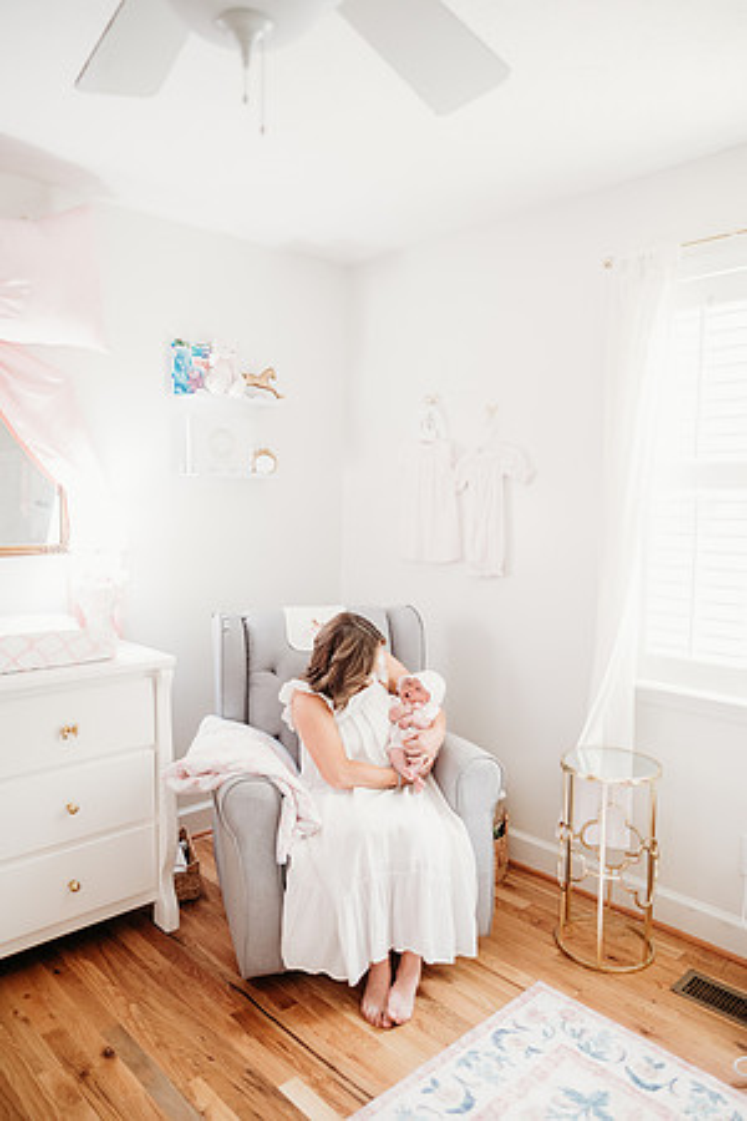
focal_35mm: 24
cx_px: 374
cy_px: 560
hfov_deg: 53.1
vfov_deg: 73.7
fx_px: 747
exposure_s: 1/200
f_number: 2.8
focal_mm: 24
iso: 1600
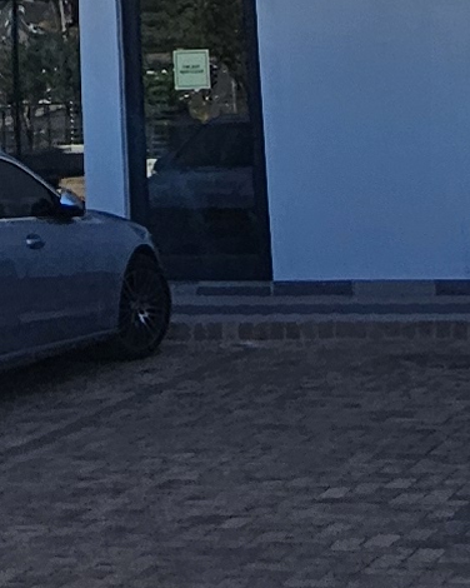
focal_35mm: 108
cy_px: -573
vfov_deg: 14.7
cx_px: 34
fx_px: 1878
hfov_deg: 14.1
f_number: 2.2
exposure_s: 1/2016
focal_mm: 2.2
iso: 50
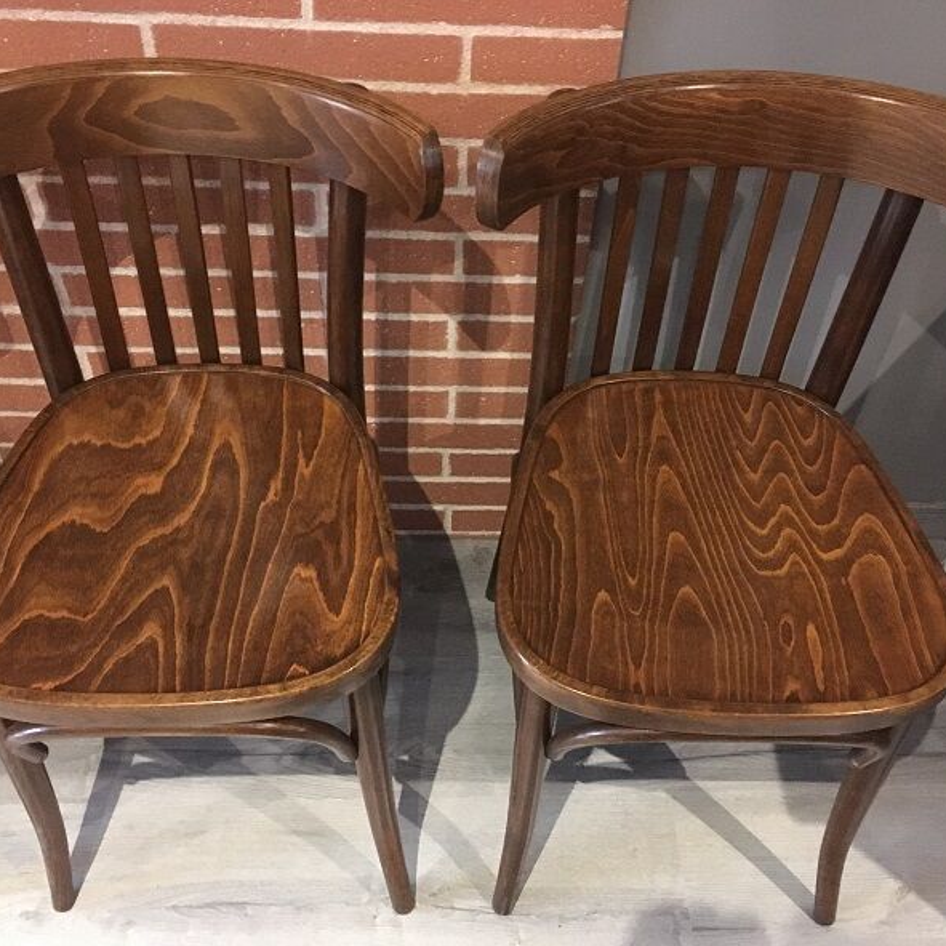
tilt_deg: -50.6
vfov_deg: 47.2
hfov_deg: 47.2
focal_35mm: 35
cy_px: 483
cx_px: 462
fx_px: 1082
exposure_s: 1/17
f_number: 2.2
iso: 400
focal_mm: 4.15
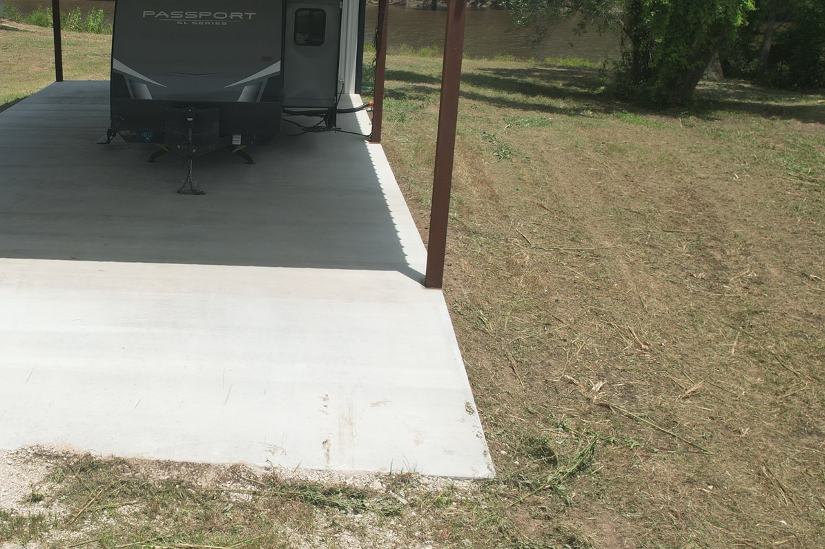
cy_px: 279
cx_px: 186
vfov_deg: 33.4
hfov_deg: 46.4
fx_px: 916
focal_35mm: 40
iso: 100
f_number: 2.8
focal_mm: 8.38
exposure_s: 1/2500
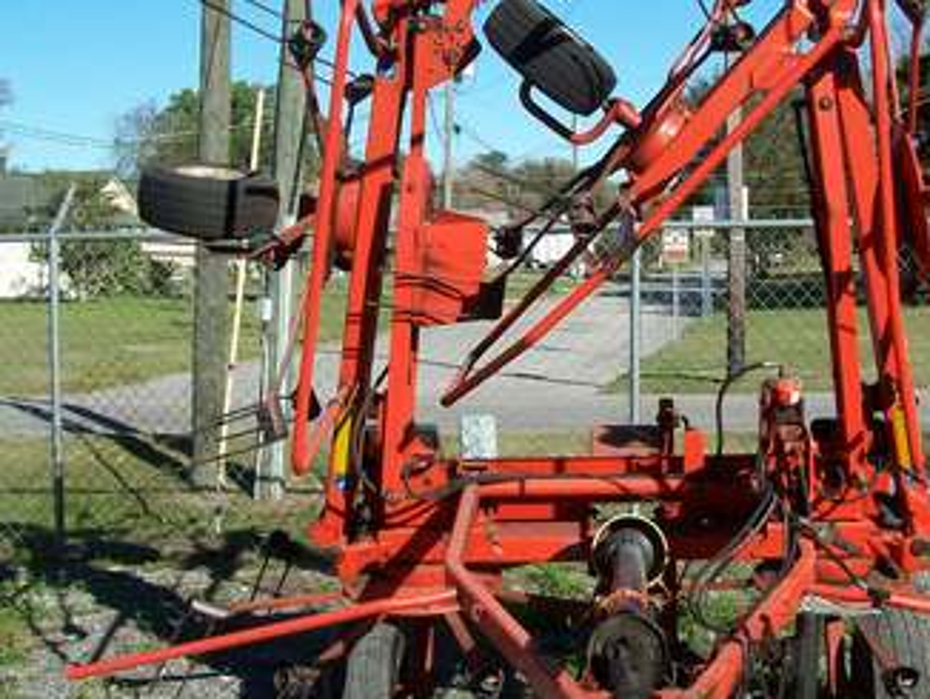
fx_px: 1613
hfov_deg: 32.1
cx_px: 548
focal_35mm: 60
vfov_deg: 24.4
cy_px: 260
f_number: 4.8
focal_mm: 6
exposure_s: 1/575
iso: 80
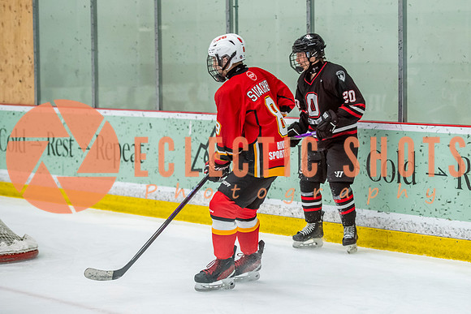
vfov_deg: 10.1
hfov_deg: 15.1
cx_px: 320
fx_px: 1772
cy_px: 152
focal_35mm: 135
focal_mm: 98
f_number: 3.2
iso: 2000
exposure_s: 1/640
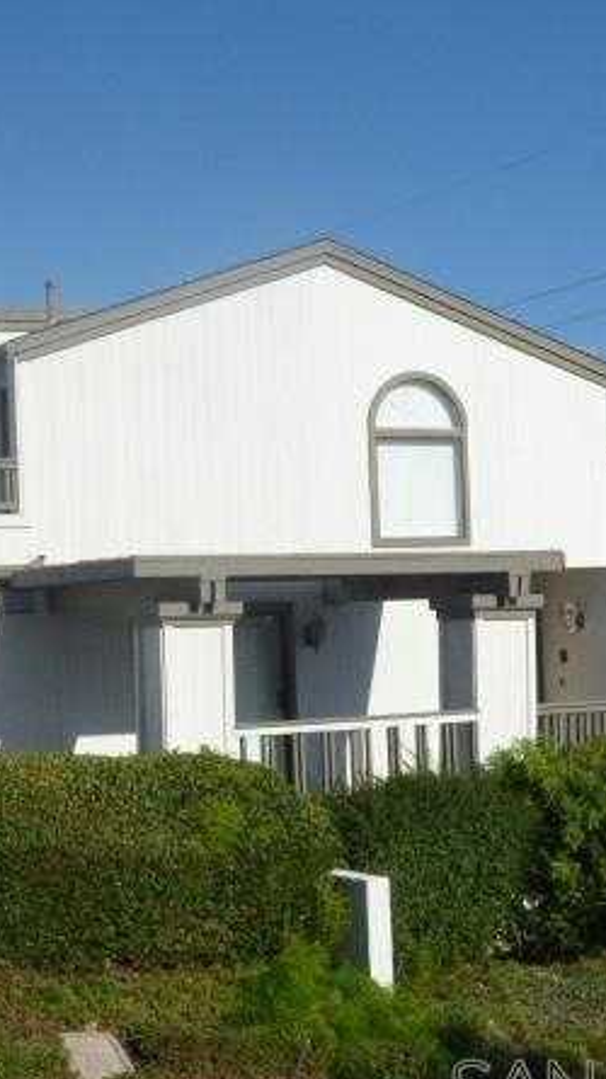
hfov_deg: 17.5
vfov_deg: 30.6
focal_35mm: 69
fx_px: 1973
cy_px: 558
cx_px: 257
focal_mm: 7.79
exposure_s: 1/2000
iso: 200
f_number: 5.6
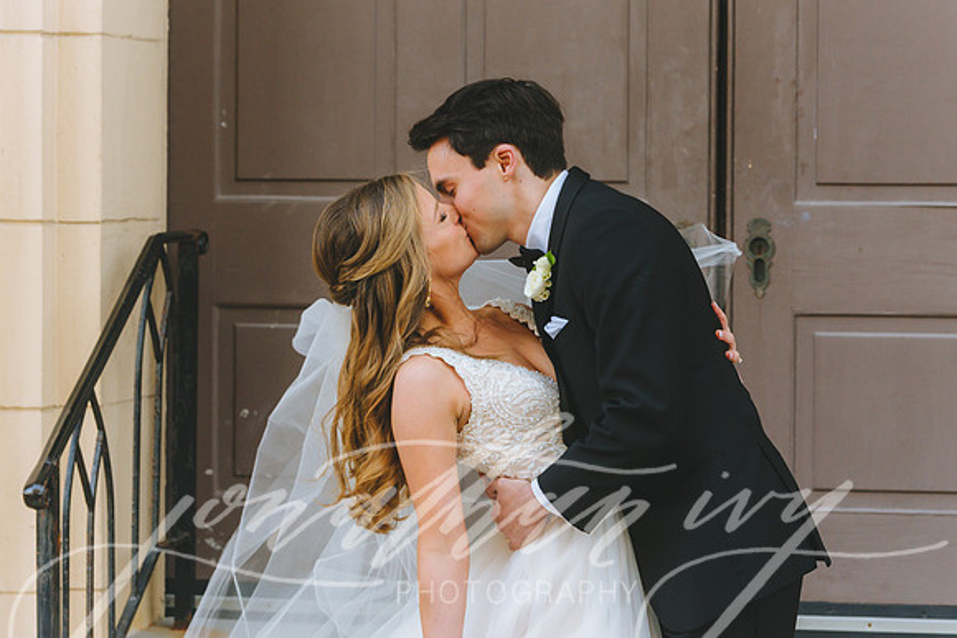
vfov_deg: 11.7
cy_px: 297
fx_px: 3129
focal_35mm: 118
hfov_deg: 17.4
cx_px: 512
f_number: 4
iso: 640
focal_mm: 110
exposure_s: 1/160
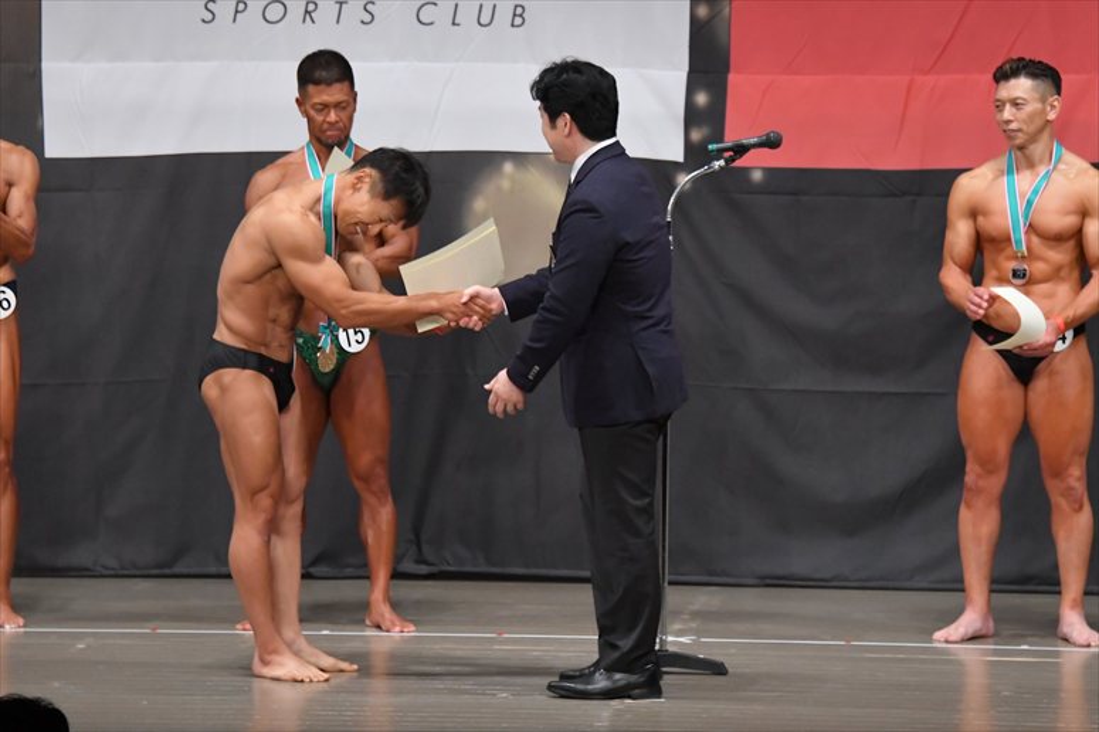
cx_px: 550
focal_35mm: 202
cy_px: 366
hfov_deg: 10.2
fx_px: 6164
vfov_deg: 6.8
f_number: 5.6
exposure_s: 1/400
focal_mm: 135
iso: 5000
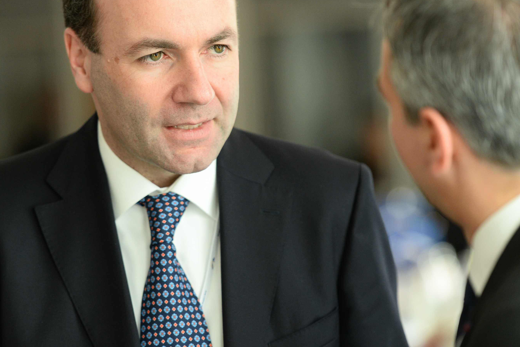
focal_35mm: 206
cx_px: 241
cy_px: 133
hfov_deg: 10.0
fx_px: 2975
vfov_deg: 6.7
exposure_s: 1/1000
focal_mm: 150
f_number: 2.8
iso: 1600
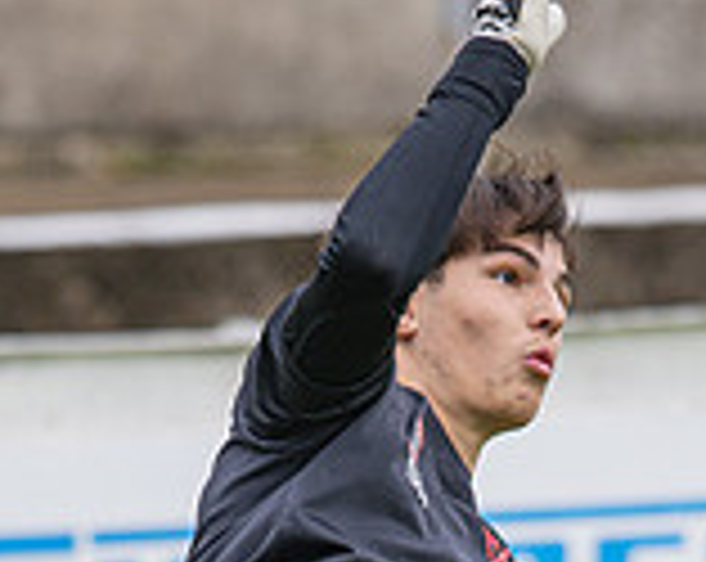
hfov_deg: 3.1
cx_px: 335
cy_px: 945
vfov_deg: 2.5
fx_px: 13077
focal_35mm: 627
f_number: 1.8
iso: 200
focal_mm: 135
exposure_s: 1/2000
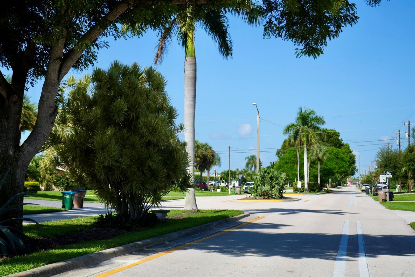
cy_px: 138
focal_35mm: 63
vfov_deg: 21.6
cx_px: 208
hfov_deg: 31.9
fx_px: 727
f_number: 5.6
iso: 100
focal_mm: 63
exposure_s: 1/800
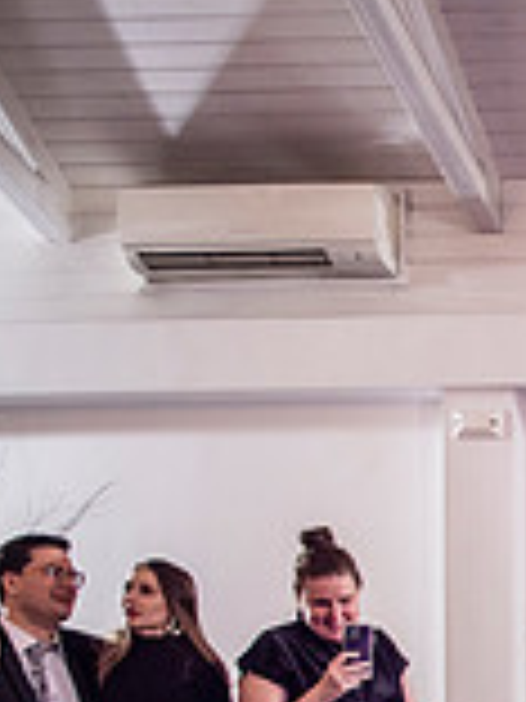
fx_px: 1823
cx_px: 1210
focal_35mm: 90
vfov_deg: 20.3
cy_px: 849
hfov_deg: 13.0
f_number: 2.8
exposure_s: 1/125
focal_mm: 24
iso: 1600
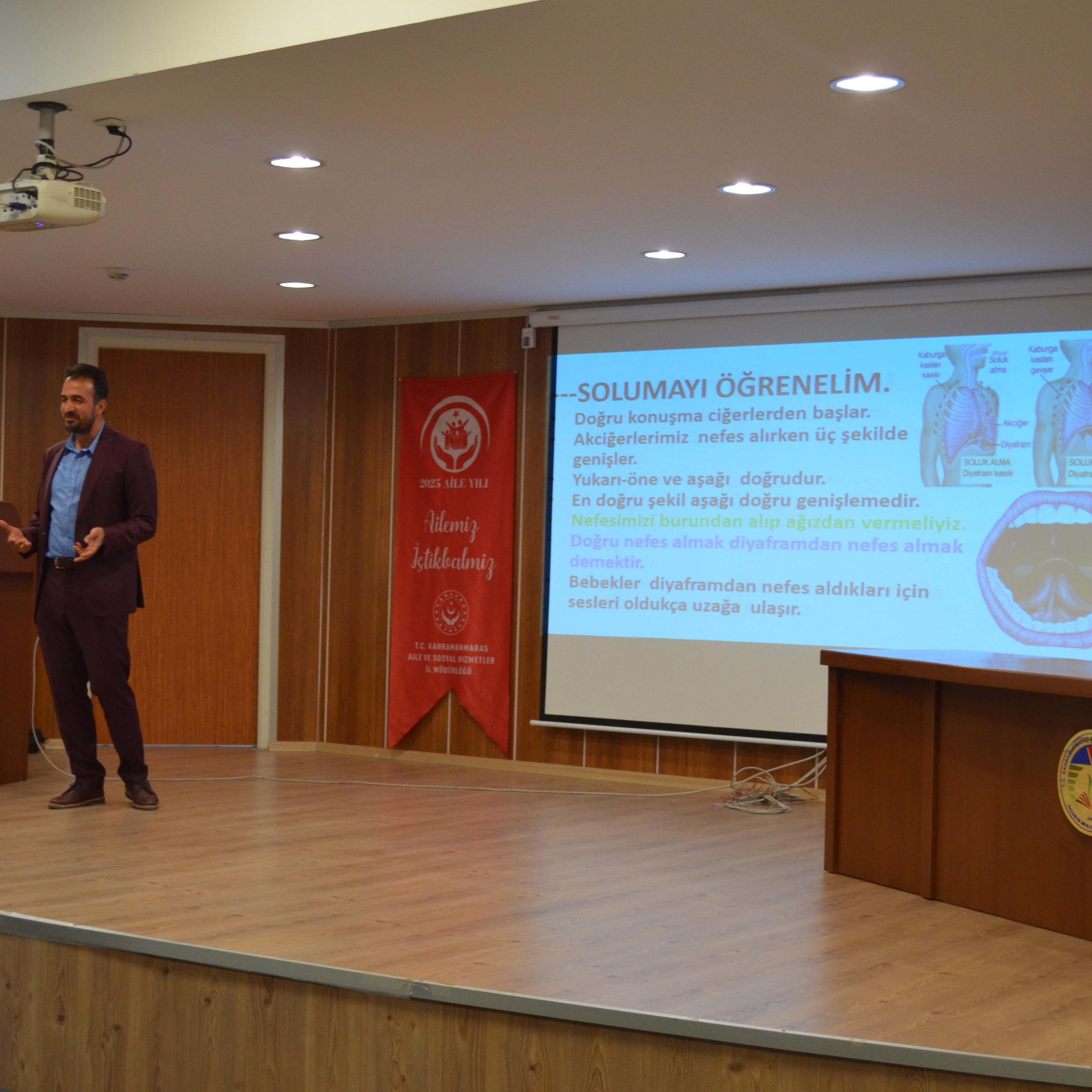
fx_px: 2022
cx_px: 500
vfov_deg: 30.2
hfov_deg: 30.2
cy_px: 547
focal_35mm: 57
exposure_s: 1/50
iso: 800
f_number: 4.5
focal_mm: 29
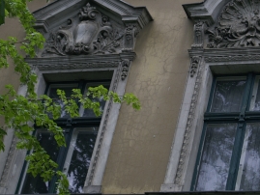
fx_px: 1450
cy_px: 27
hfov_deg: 10.2
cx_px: 262
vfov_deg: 7.7
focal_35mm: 193
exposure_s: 1/40
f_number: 6.3
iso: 100
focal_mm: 60
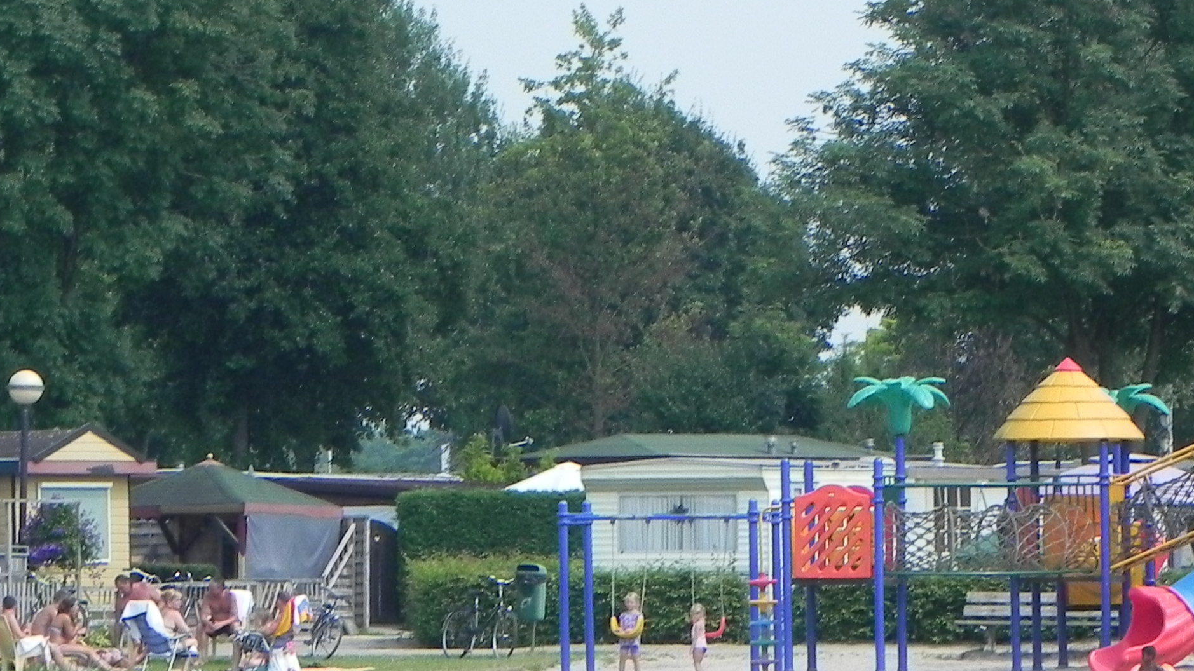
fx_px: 8642
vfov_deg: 4.4
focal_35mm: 273
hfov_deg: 7.9
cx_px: 666
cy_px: 611
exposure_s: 1/401
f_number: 6.3
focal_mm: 23
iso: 160
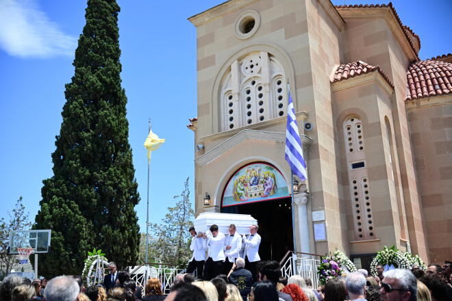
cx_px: 226
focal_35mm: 35
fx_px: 439
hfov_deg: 54.4
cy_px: 150
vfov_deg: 37.9
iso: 320
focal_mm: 35
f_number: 2.8
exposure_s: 1/4000
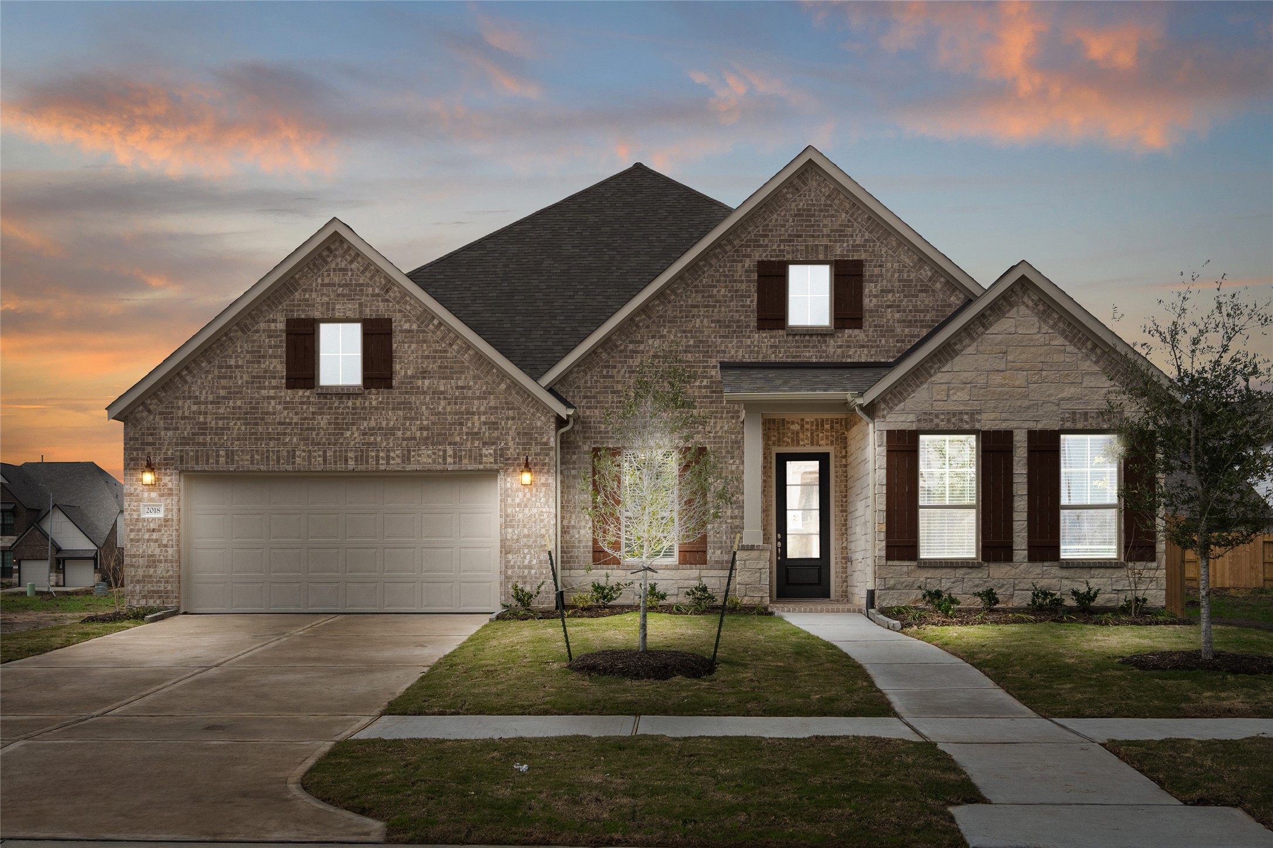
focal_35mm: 39
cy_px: 424
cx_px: 636
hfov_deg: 49.6
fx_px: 1379
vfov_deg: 34.2
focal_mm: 26
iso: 400
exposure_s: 1/800
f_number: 8
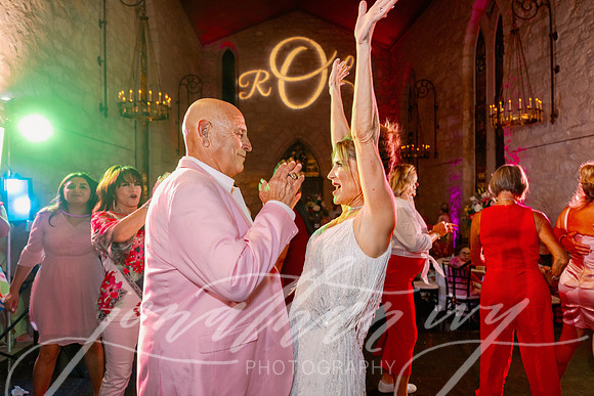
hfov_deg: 73.7
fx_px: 396
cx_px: 297
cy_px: 198
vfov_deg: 53.2
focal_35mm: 24
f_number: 3.5
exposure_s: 1/80
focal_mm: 24
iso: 1000
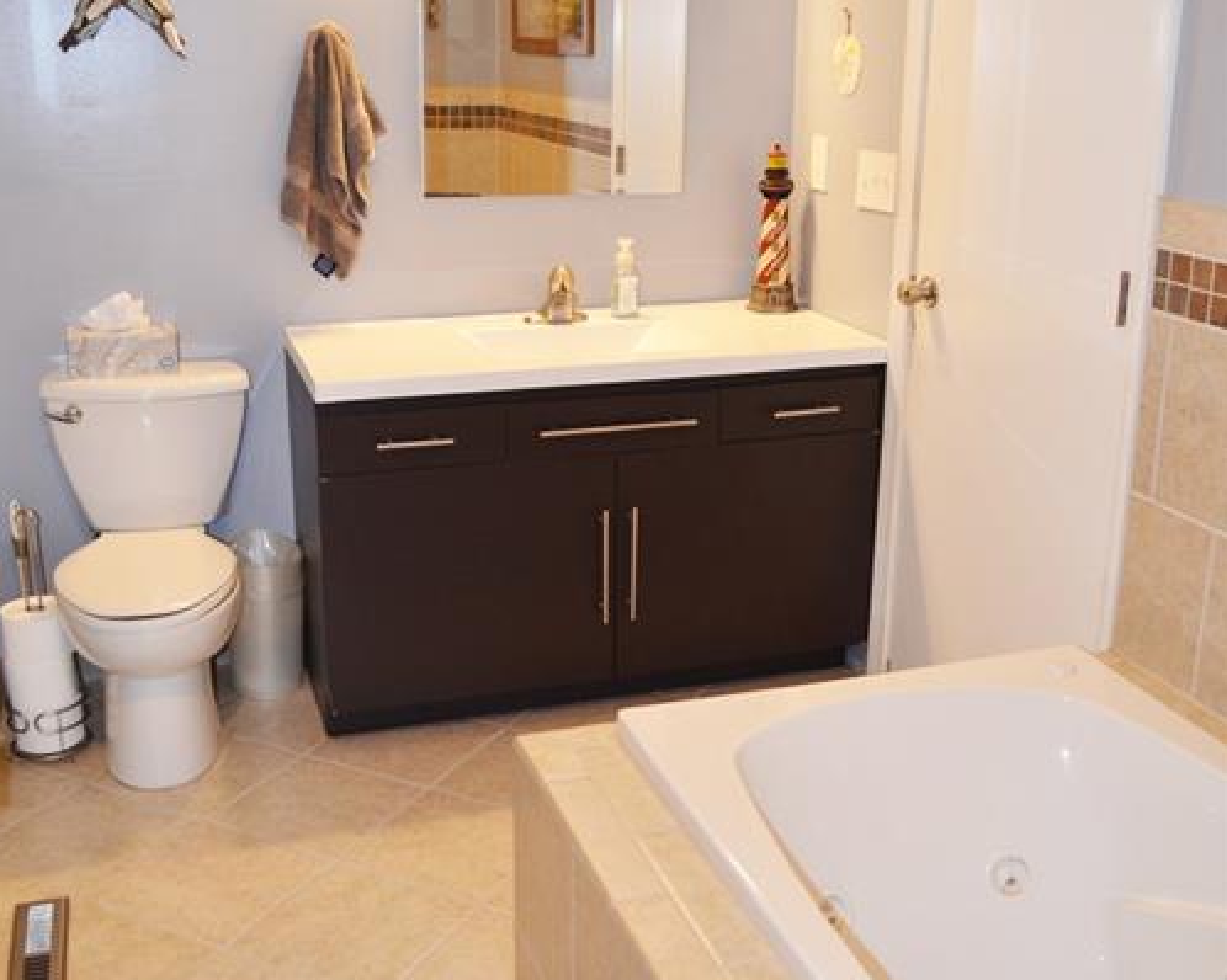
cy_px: 428
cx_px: 606
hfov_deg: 46.9
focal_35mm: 39
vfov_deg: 38.1
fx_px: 1416
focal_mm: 18
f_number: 3.5
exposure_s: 1/60
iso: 500
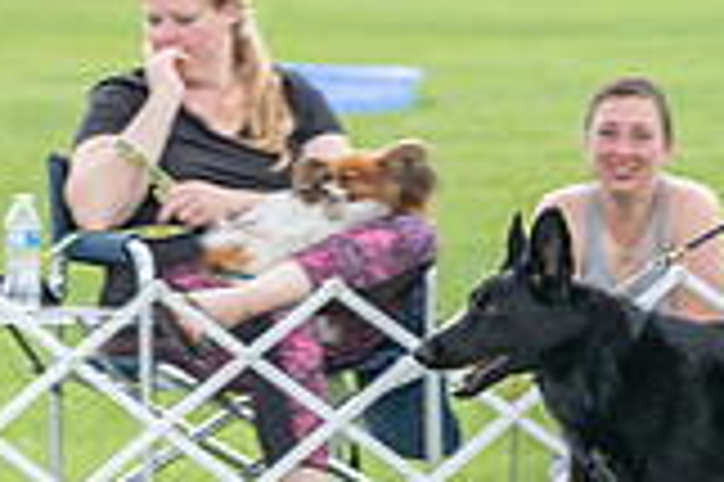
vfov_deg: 2.8
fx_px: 9764
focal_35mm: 486
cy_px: -43
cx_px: 625
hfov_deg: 4.2
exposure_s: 1/400
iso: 400
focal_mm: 135
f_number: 4.5
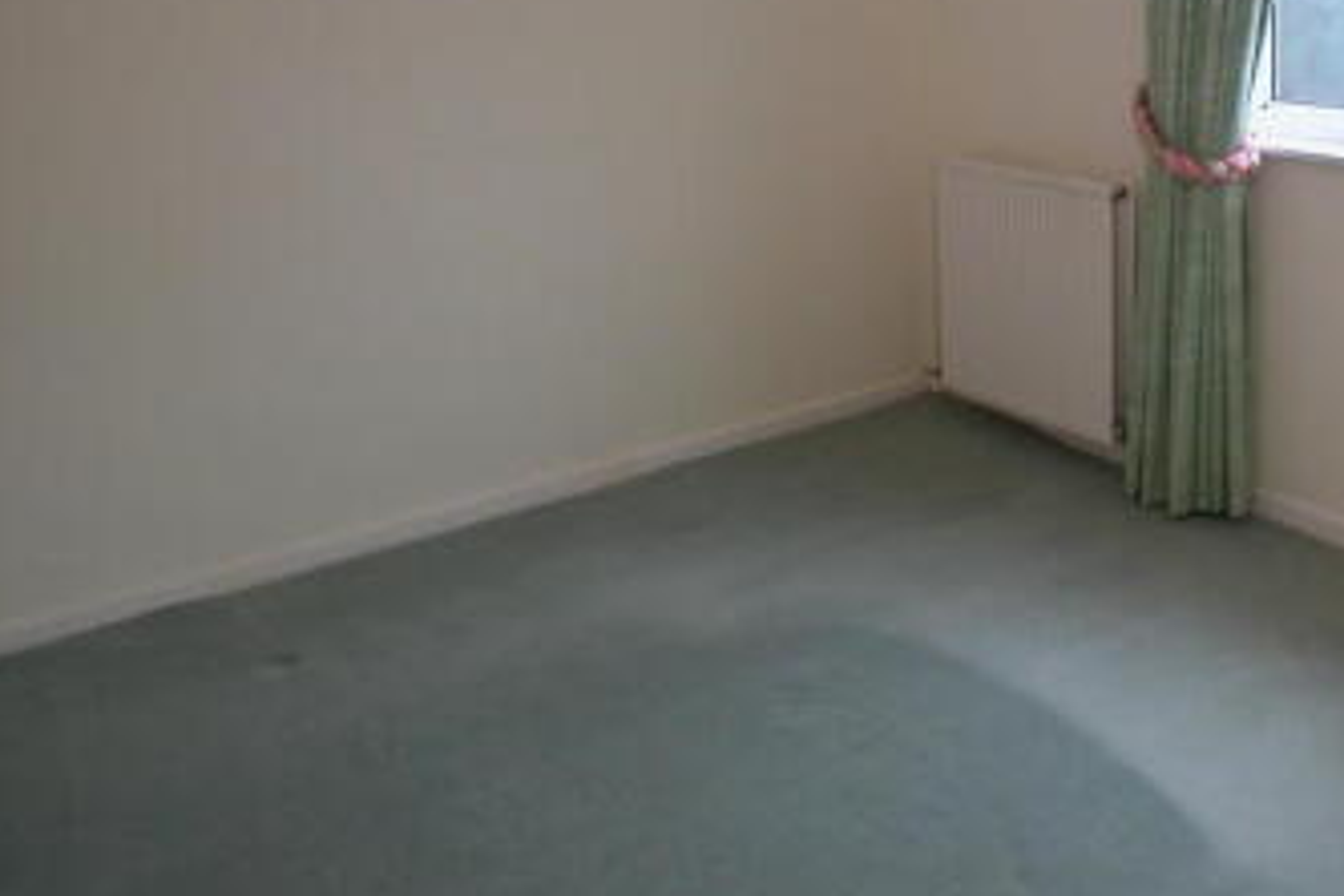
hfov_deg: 37.5
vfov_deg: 26.0
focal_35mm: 51
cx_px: 1072
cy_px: 176
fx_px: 1904
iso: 100
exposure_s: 1/30
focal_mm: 7.1
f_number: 2.8
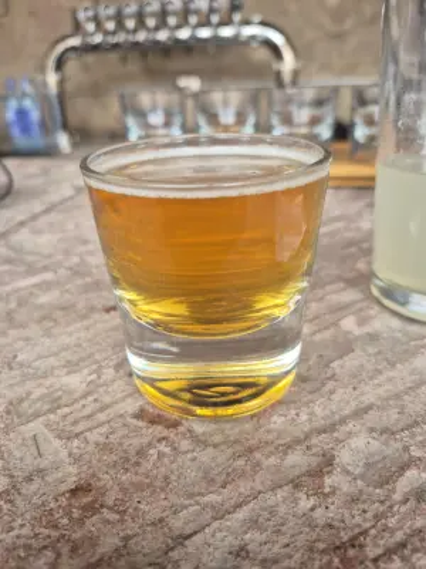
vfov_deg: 73.9
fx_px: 377
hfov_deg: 58.9
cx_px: 213
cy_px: 284
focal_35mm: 23
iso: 64
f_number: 1.8
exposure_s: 1/180
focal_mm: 5.4
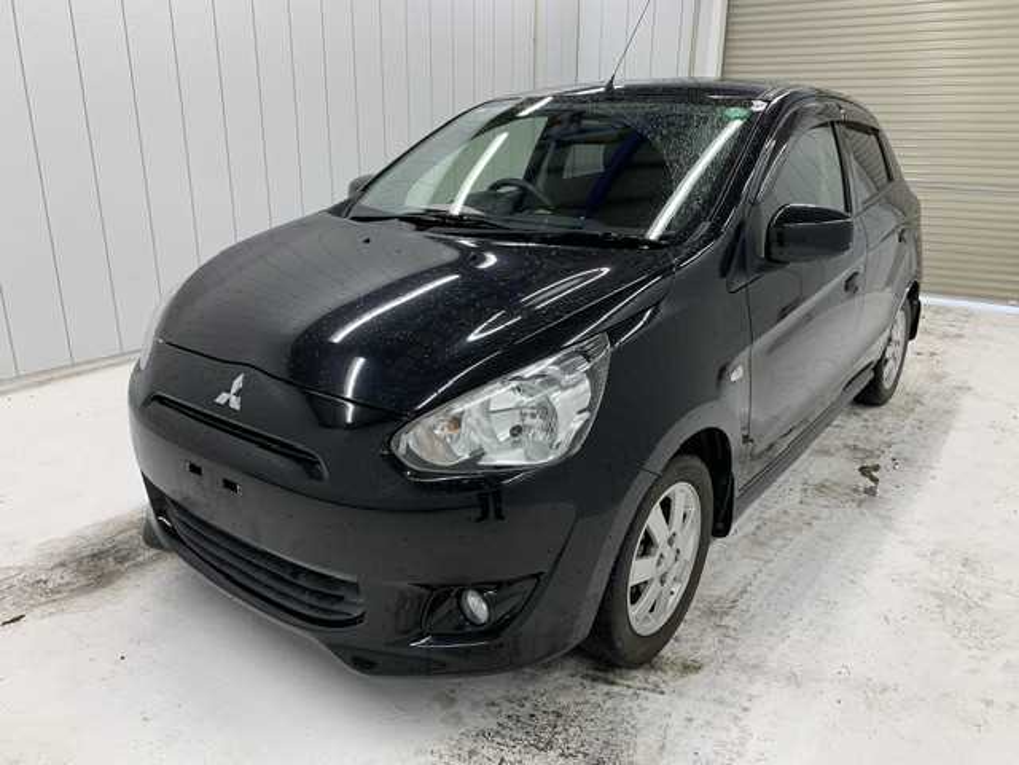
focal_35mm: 26
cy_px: 382
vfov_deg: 53.1
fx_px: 765
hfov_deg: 67.3
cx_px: 510
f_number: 1.8
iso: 64
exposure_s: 1/121
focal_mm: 4.25
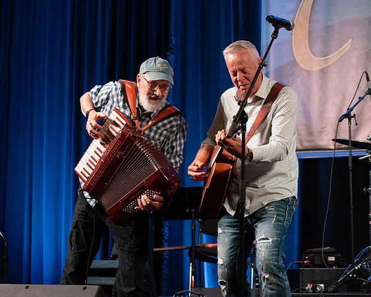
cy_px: 141
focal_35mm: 97
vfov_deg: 15.9
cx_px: 178
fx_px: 1064
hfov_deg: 19.8
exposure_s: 1/200
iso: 6400
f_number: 5.6
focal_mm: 82
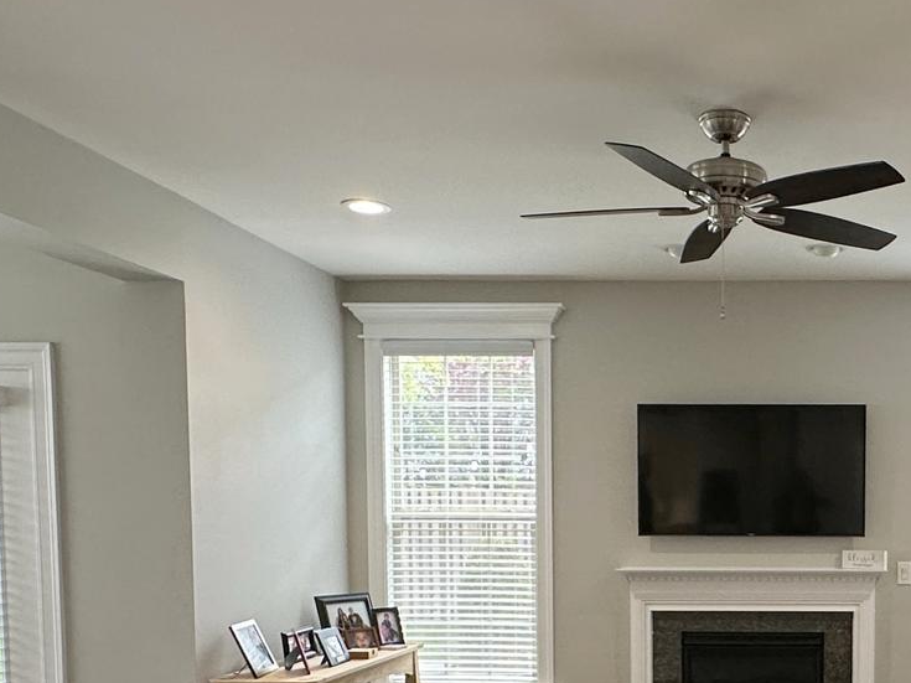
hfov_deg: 44.6
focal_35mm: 39
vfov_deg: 35.2
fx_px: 1026
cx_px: 776
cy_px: 580
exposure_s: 1/120
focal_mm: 2.22
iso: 200
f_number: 2.2
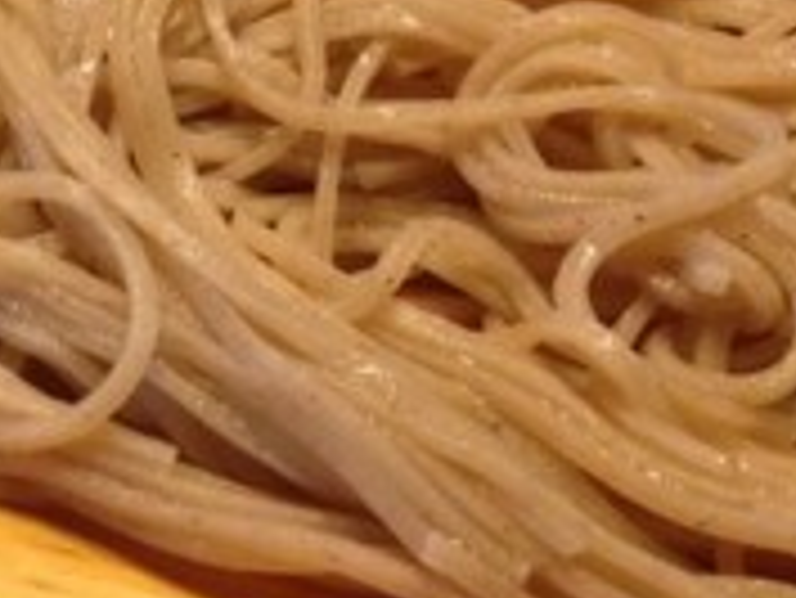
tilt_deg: -41.6
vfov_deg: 17.3
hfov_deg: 21.5
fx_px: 1933
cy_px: 45
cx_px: -175
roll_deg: +4.8
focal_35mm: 84
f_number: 2.4
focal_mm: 4.12
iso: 160
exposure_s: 1/20
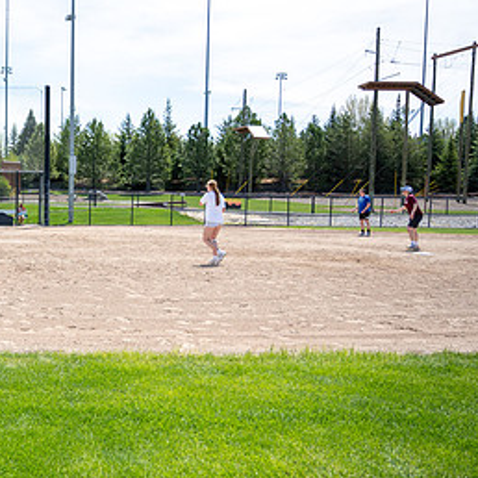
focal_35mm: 51
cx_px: -12
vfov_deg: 33.3
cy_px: 275
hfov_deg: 30.7
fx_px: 797
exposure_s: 1/1250
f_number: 4
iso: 125
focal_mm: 25.5
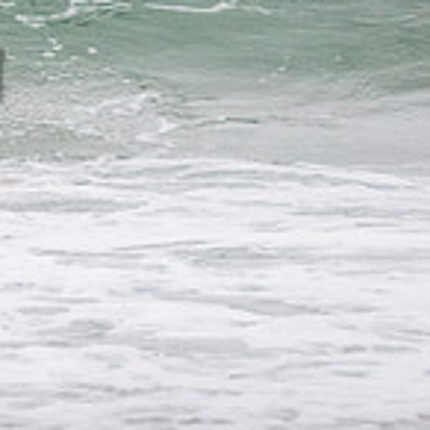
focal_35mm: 2070
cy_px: 34
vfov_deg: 0.8
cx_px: -306
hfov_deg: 0.8
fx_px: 29092
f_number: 5.6
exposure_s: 1/1000
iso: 1100
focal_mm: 500
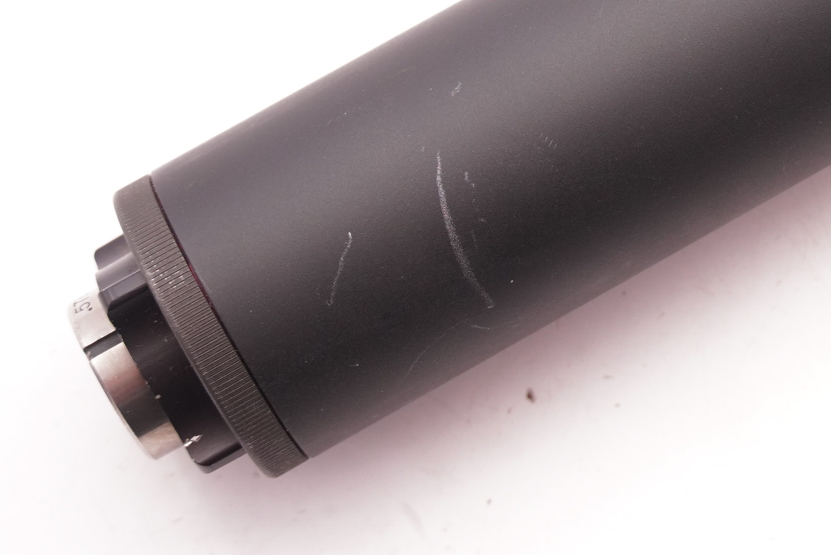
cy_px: -70
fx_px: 4342
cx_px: 979
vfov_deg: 7.3
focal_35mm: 188
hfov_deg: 10.8
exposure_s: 1/125
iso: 1000
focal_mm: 50
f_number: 5.6
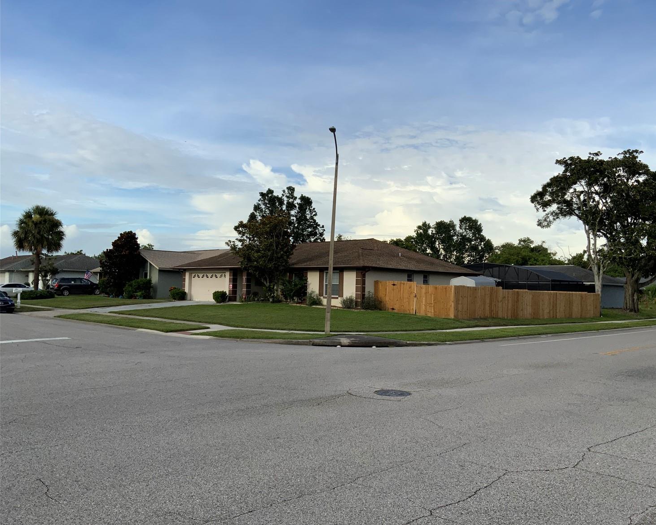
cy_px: 262
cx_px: 359
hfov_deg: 57.1
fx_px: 602
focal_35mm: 31
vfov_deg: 47.1
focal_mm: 3
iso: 20
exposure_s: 1/1984
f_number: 1.8
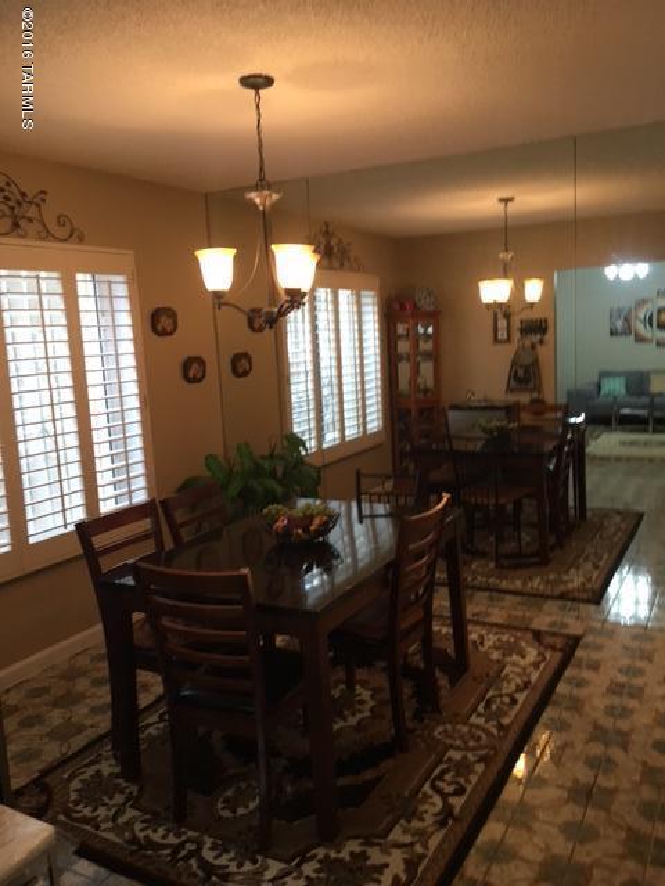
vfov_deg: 61.7
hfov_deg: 48.2
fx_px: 743
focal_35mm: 29
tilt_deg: -6.7
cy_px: 443
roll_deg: -1.2
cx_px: 332
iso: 80
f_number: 2.2
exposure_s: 1/30
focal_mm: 4.15
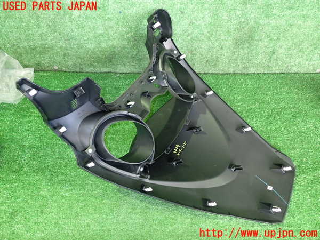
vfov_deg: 46.8
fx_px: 277
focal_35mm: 30
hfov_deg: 60.0
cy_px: 120
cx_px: 160
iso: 800
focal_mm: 5.4
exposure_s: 1/25
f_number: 2.3
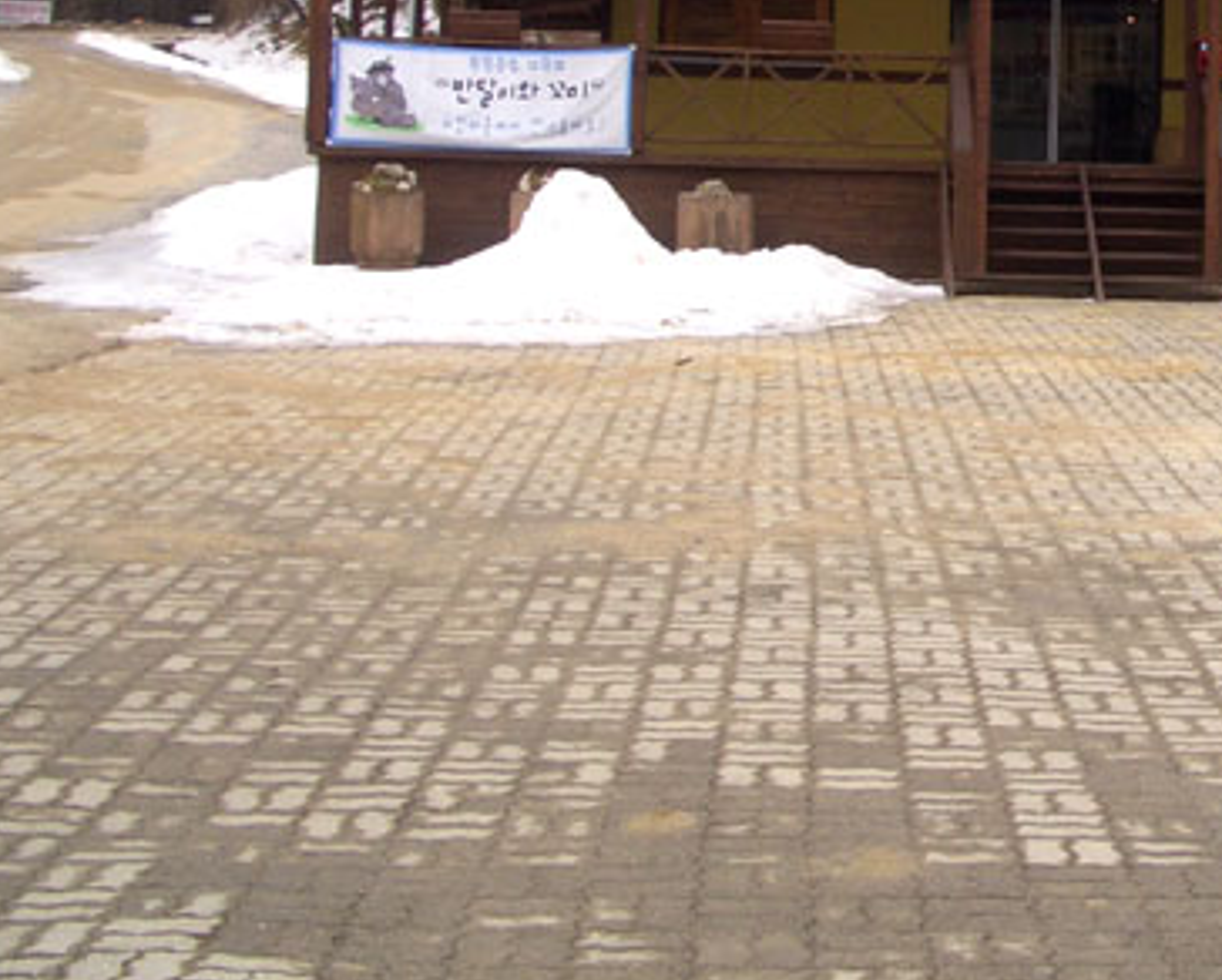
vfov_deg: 19.8
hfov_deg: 24.4
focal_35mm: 75
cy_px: -17
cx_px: 1165
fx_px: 2715
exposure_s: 1/160
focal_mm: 5.8
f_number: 4.3
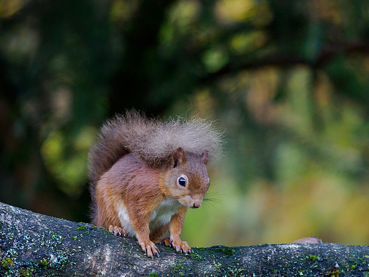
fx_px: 7815
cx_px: 184
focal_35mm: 733
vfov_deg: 2.0
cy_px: 112
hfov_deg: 2.7
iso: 3200
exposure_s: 1/640
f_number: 4
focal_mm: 300
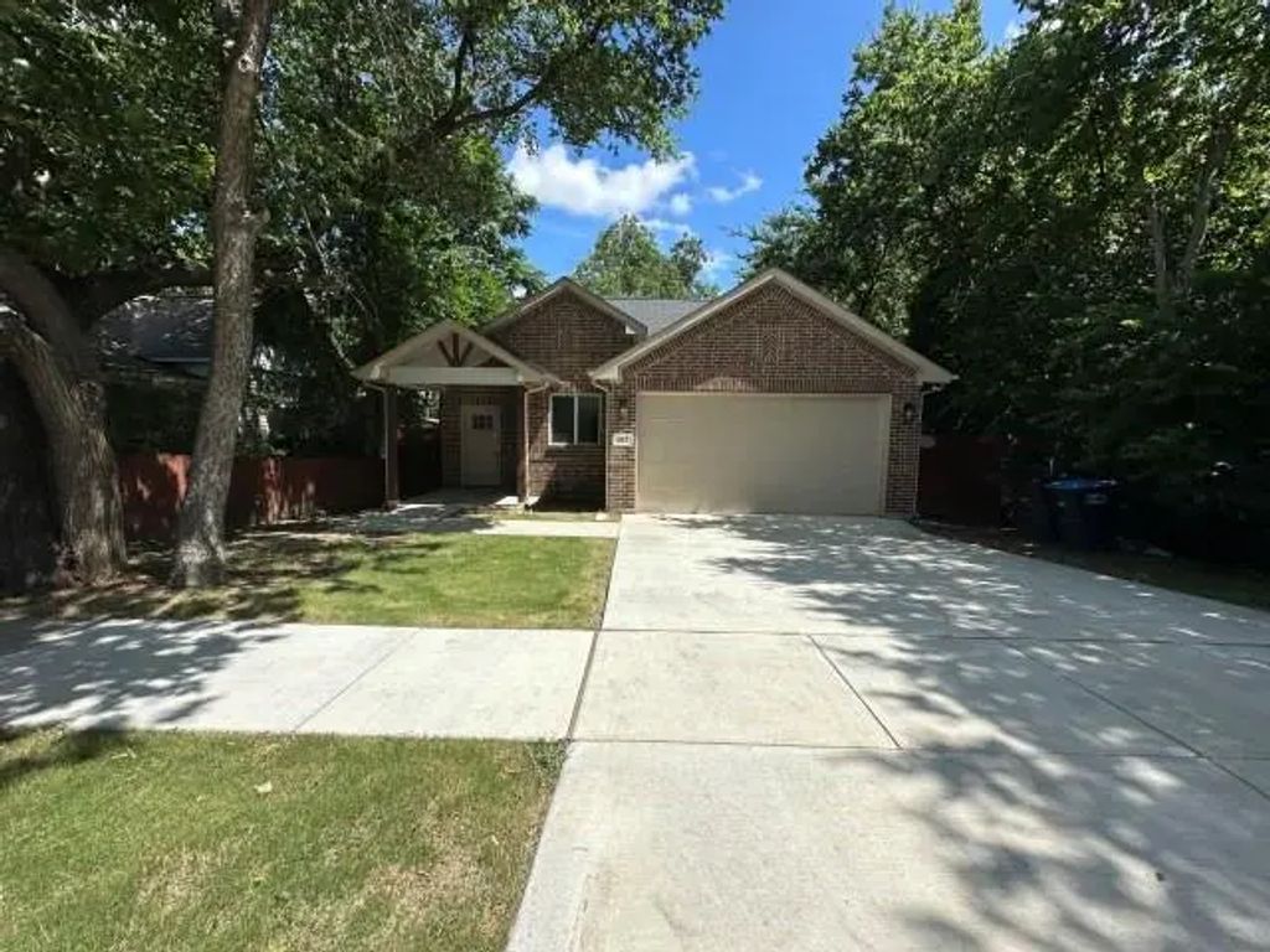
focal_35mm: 14
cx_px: 635
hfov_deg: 102.1
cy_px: 476
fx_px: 514
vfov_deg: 85.7
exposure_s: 1/2020
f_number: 2.2
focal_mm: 2.22
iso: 50
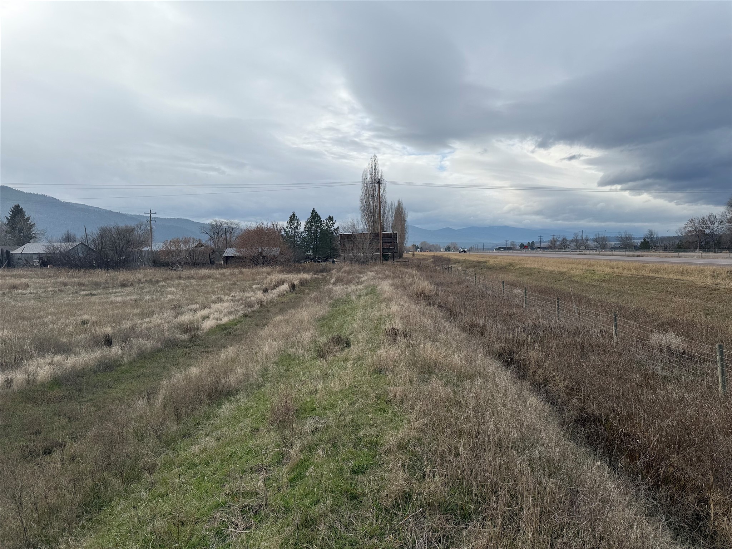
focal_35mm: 24
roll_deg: +1.2
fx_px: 508
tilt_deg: -1.8
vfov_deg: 56.8
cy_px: 274
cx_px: 366
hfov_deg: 71.6
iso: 80
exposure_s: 1/2525
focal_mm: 6.76
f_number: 1.78
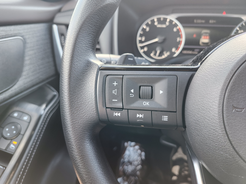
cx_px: 123
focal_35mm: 23
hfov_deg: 73.9
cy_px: 92
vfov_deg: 58.9
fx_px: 163
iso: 200
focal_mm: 5.54
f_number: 1.8
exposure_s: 1/120
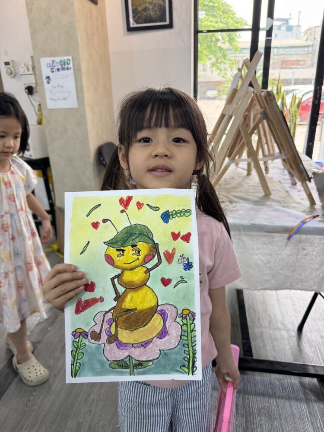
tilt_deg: -20.5
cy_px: 216
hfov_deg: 56.8
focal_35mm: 24
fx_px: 300
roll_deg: +1.1
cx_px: 162
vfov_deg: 71.6
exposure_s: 1/224
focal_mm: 6.76
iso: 200
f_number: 1.78
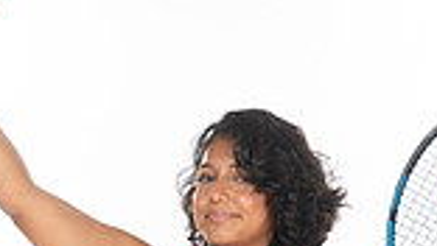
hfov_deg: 10.2
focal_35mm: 211
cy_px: 559
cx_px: 188
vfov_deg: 5.6
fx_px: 2447
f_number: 7.1
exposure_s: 1/320
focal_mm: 70
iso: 800
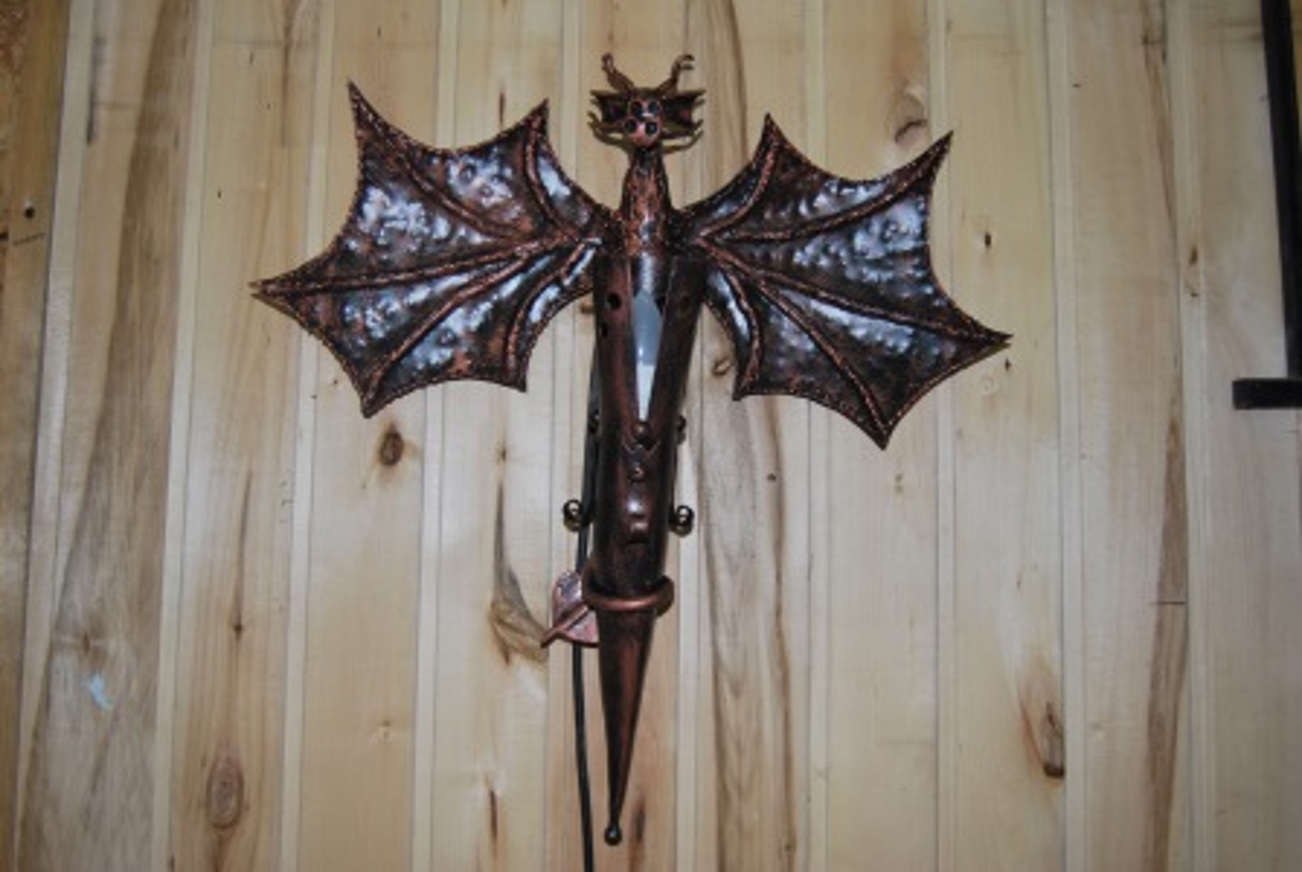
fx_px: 1195
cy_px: 436
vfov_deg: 40.1
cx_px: 651
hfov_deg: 57.2
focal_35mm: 33
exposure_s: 1/60
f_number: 3.8
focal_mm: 22
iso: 200
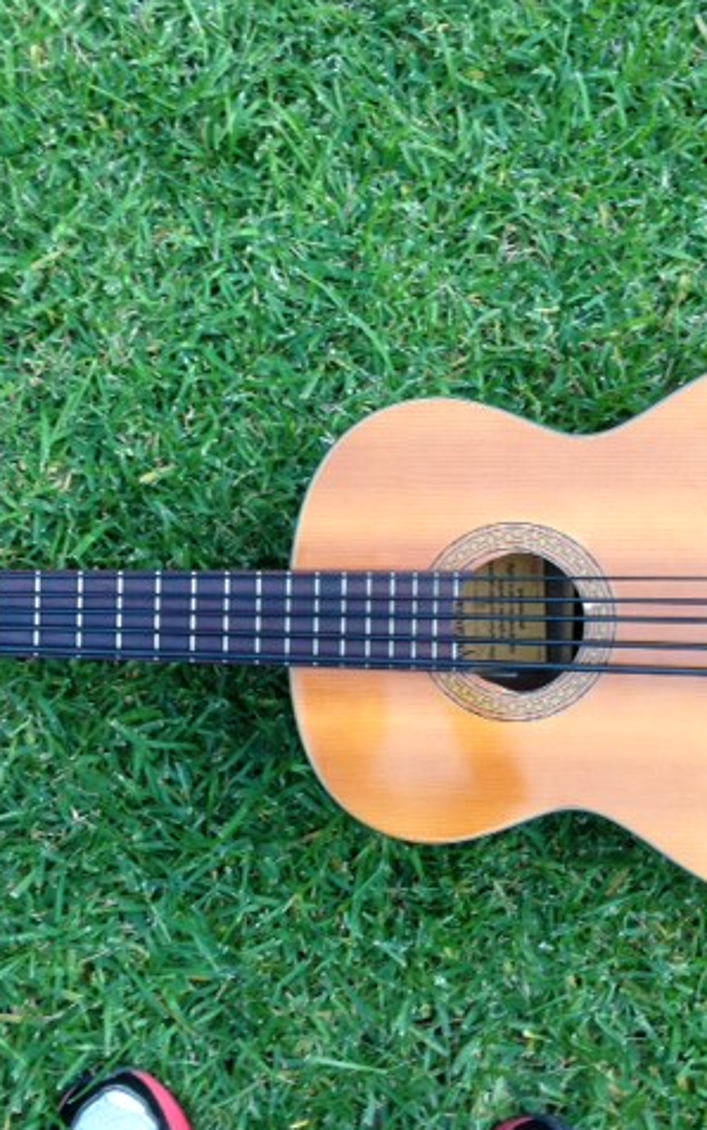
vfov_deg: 42.6
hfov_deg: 27.4
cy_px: 565
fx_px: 1447
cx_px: 275
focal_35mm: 47
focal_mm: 4.13
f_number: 2.4
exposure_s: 1/20
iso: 64
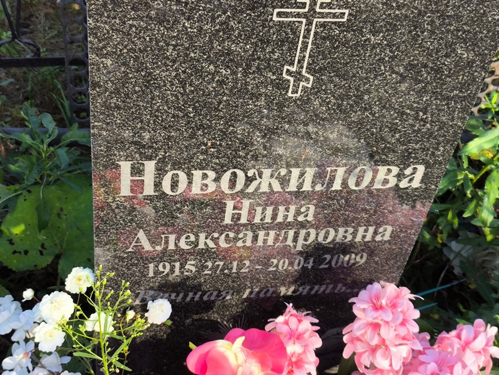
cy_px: 188
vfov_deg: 29.1
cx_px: 250
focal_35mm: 50
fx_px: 721
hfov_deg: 38.2
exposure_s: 1/270
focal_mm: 4.71
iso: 50
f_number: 1.7
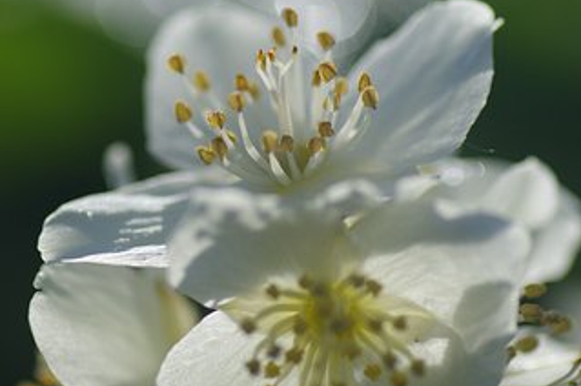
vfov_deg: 6.3
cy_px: 82
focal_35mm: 217
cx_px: 219
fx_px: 3498
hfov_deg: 9.5
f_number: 3.2
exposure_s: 1/2000
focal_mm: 90
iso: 400
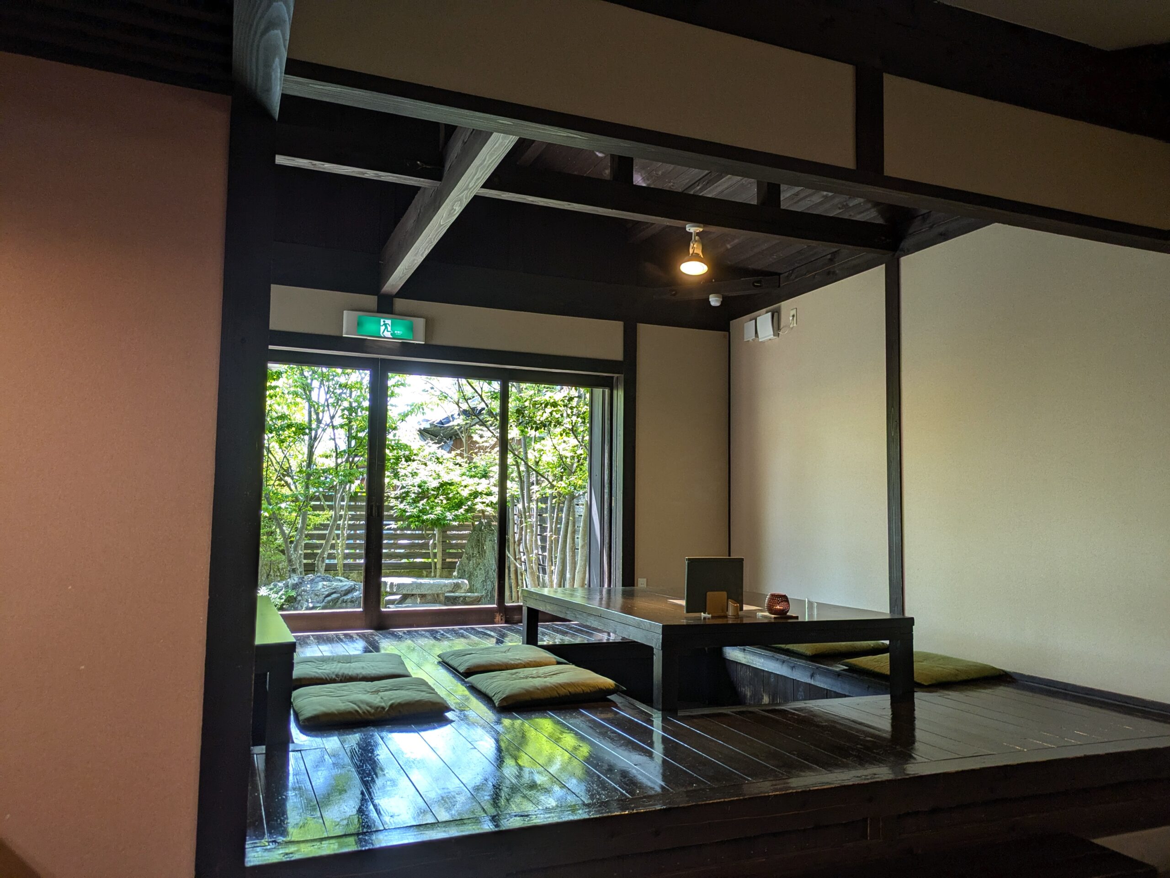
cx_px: 585
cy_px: 439
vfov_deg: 54.9
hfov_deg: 69.4
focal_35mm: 25
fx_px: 845
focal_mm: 5.43
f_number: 1.89
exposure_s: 1/120
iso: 44
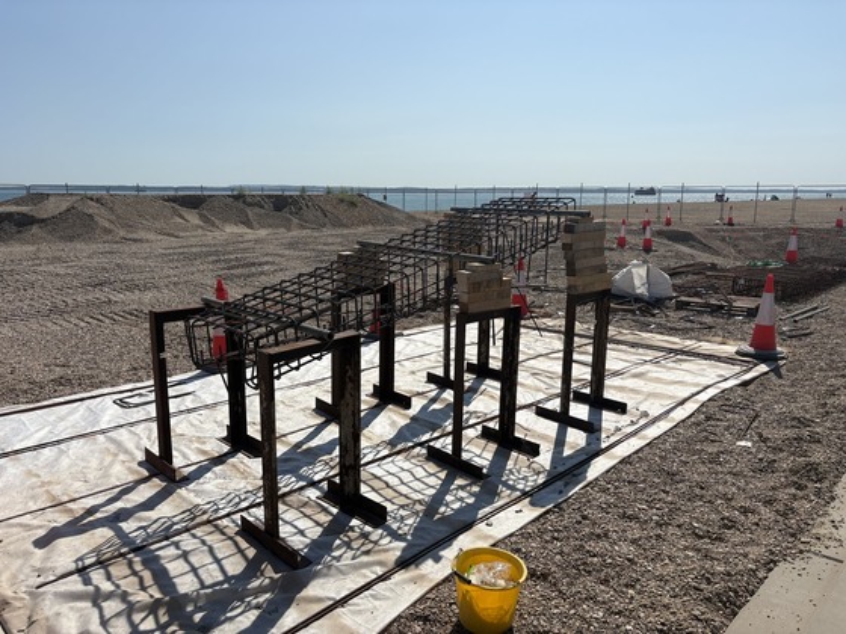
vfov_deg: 53.1
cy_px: 317
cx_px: 423
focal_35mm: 26
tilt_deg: -11.0
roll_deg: +0.4
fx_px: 635
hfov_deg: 67.3
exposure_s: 1/8850
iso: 50
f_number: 1.6
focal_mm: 5.96
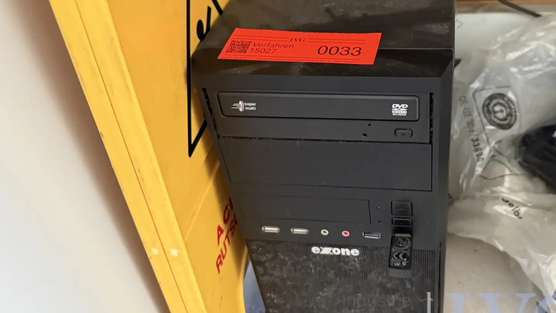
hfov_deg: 55.6
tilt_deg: -38.9
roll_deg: +4.2
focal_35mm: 35
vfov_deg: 33.6
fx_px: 516
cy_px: 126
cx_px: 366
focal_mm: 6.76
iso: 640
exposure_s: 1/60
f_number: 1.78
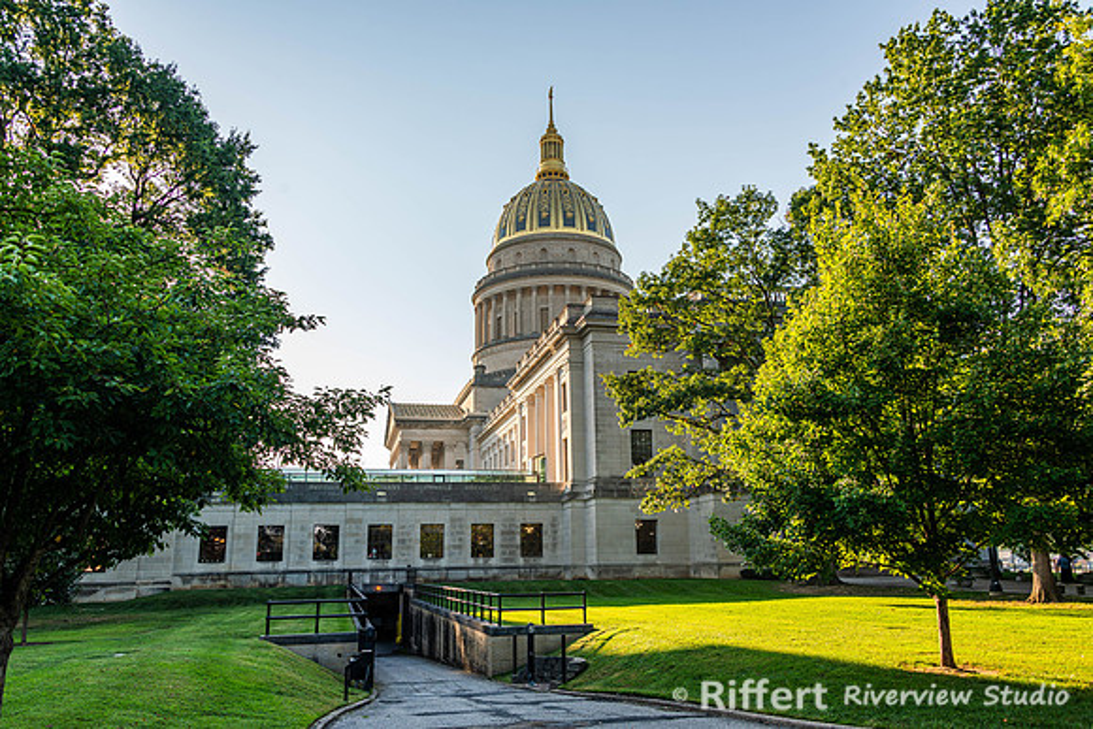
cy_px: 364
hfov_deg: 65.5
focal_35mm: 28
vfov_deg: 46.4
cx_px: 546
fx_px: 850
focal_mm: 28
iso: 90
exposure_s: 1/160
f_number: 8
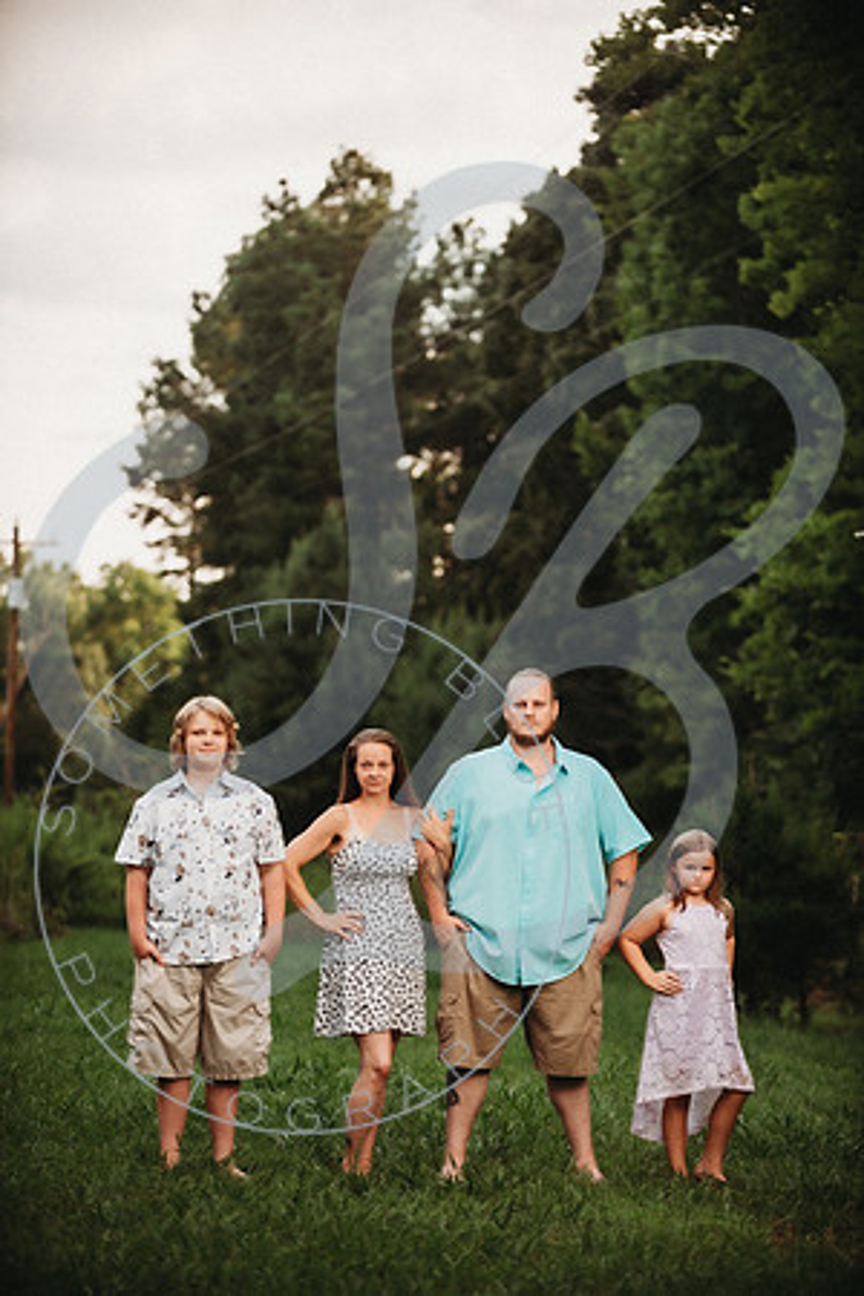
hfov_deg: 11.4
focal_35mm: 120
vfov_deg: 17.1
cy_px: 648
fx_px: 4320
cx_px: 432
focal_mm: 120
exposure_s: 1/200
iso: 100
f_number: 2.8
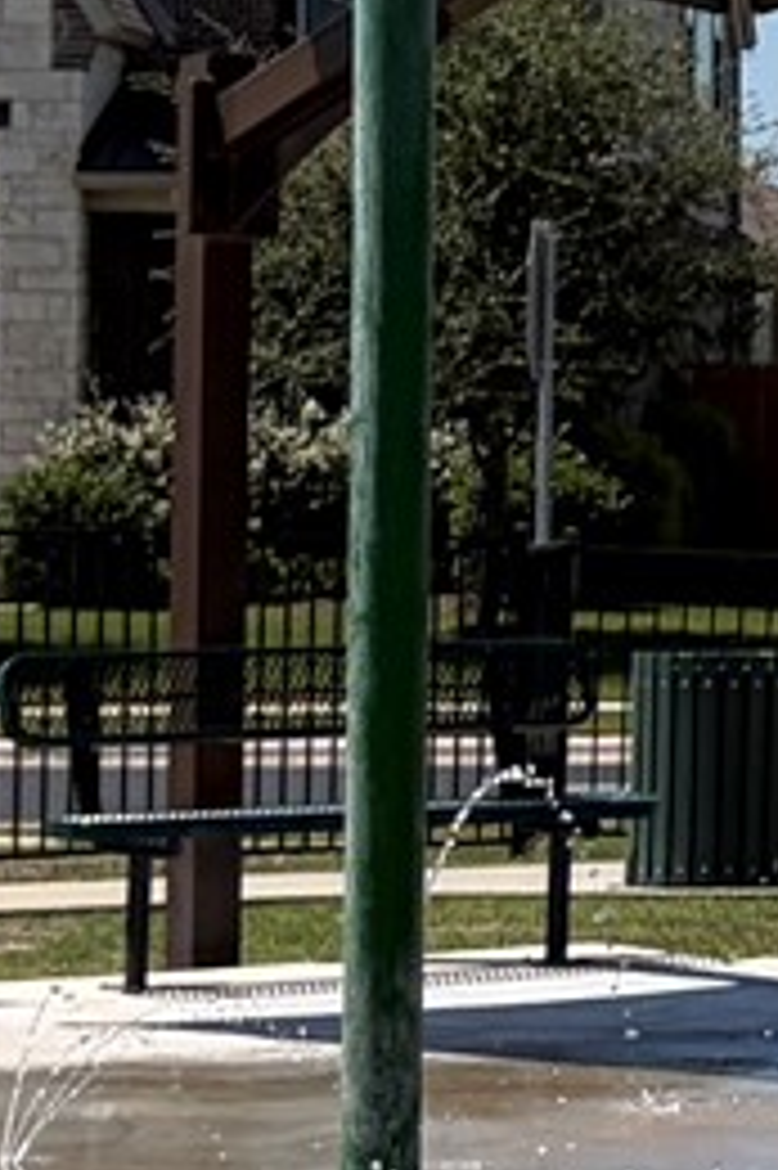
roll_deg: -0.5
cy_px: 405
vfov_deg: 9.7
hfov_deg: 5.8
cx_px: 2671
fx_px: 6913
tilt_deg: +2.0
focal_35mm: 213
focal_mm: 5.96
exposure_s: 1/4950
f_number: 1.6
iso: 50
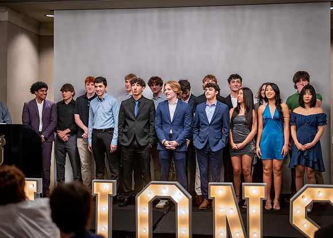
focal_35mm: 52
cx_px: 166
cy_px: 119
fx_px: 496
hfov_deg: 37.1
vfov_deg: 26.9
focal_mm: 50
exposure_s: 1/320
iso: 1600
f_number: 1.2
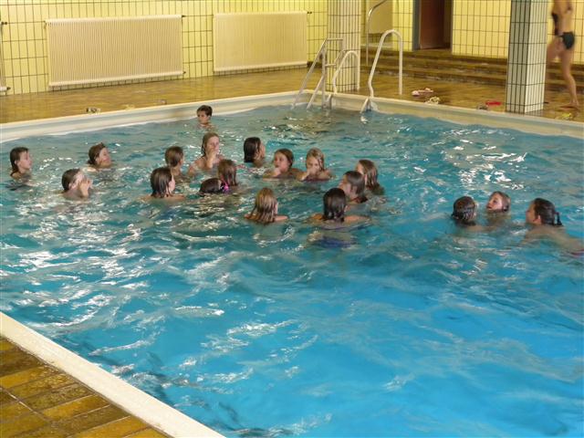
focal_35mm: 52
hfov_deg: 36.8
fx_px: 877
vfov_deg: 28.0
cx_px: 292
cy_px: 219
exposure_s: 1/12.1
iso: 400
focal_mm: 11.1
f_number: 3.7
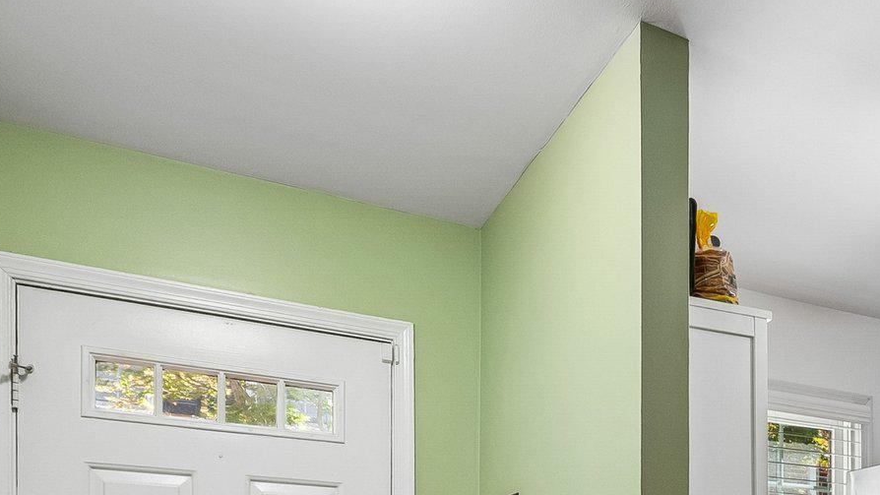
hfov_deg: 52.0
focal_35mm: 36
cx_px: 694
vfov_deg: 27.0
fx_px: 840
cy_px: 663
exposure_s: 1/80
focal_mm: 10
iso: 400
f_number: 5.6
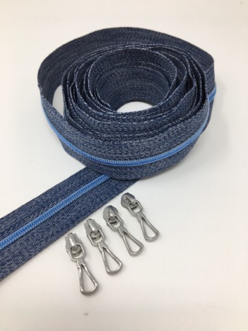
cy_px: 166
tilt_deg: -46.3
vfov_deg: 61.7
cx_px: 124
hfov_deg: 48.2
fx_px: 277
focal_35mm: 29
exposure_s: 1/100
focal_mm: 4.15
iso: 25
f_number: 2.2
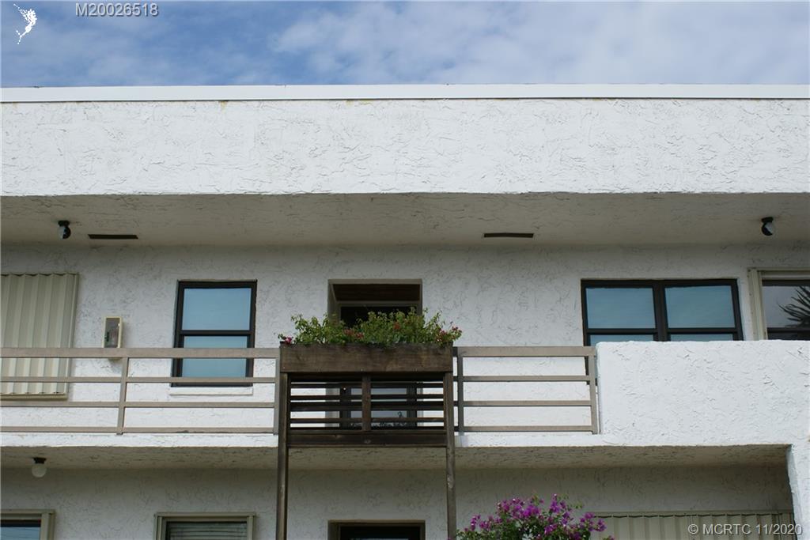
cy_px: 270
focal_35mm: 45
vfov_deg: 29.9
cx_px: 405
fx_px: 1013
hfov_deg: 43.6
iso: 100
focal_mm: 30
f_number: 10
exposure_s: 1/250
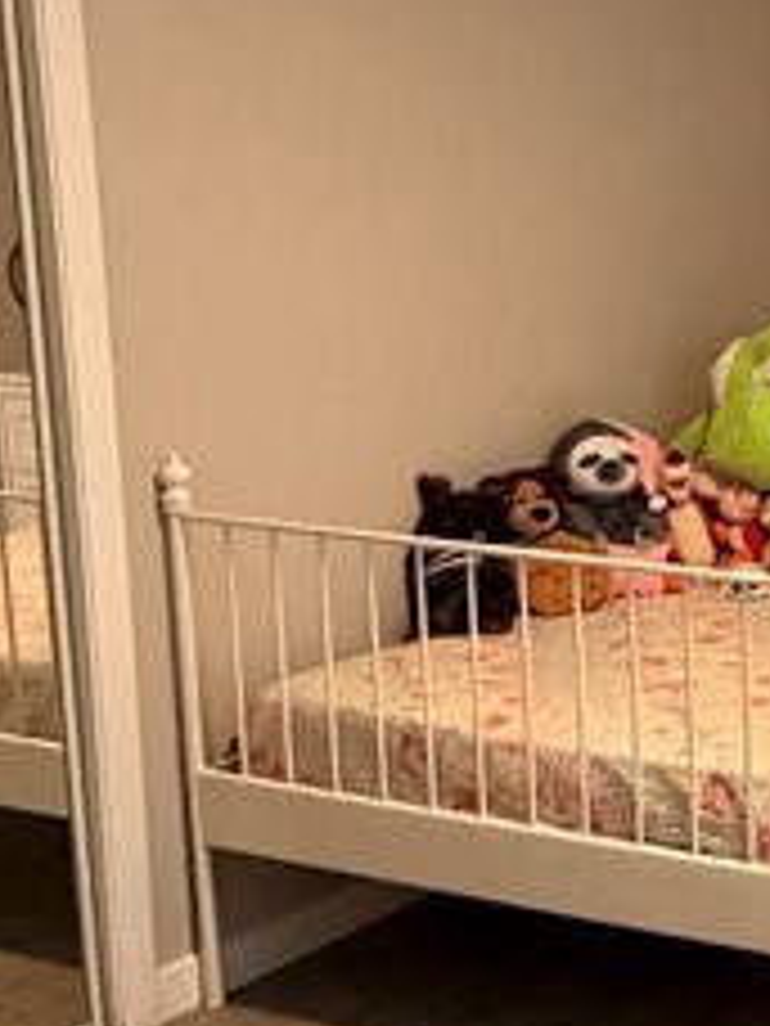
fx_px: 1869
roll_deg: -1.4
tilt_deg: -9.3
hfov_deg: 19.6
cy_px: 482
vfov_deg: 30.7
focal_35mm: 63
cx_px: 1220
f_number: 2.2
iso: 640
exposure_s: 1/60
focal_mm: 2.22
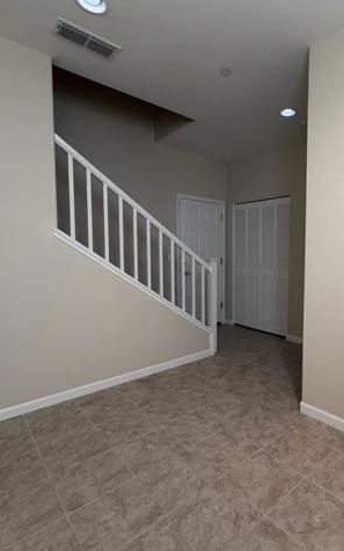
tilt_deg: -4.4
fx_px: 300
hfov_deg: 57.1
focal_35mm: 20
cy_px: 274
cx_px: 251
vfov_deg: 85.1
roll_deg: -0.9
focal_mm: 2.22
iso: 320
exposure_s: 1/120
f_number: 2.2
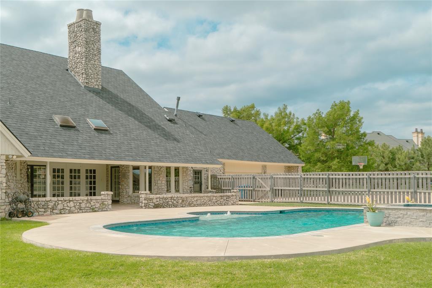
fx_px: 432
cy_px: 144
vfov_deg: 36.8
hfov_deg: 53.1
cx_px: 216
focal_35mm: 36
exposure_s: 1/125
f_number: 9
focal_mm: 24
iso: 160
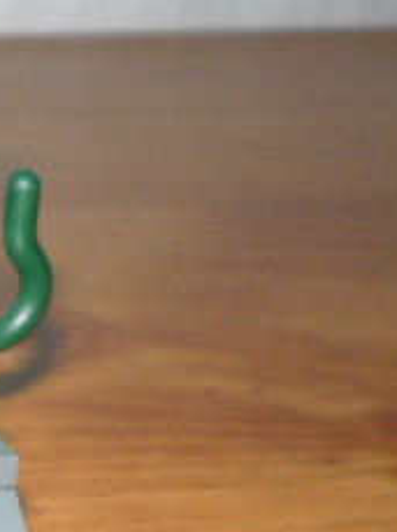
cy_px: 519
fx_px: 1932
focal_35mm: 126
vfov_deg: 15.4
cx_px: -330
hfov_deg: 10.9
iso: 100
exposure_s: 1/30
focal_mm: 5.2
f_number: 3.3
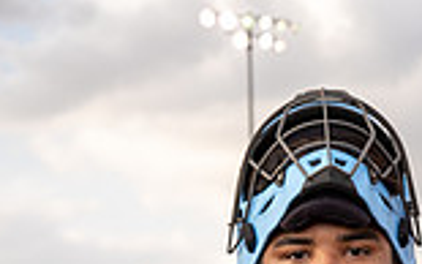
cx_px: 319
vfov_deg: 8.4
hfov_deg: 14.4
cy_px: 588
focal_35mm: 145
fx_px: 1668
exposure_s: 1/250
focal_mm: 49
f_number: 7.1
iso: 250
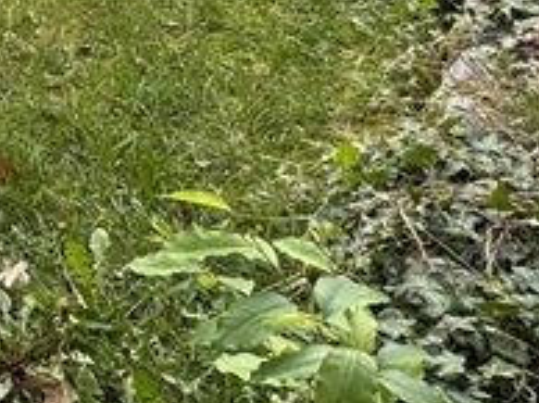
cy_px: -208
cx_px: -342
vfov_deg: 17.7
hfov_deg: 20.9
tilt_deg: -16.8
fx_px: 1151
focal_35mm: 74
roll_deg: -1.4
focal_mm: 2.22
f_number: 2.2
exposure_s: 1/112
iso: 40
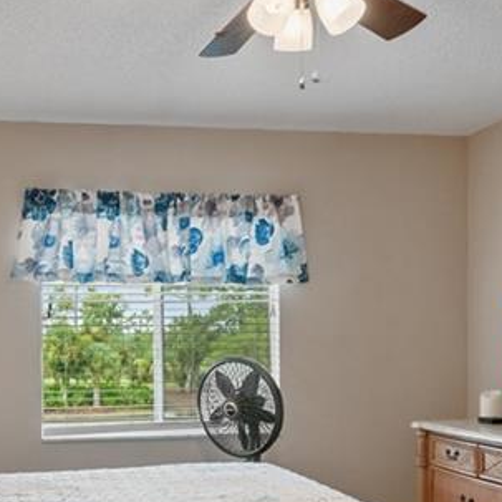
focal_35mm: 43
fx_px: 706
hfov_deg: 38.1
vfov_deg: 38.7
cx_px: 121
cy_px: 340
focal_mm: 10
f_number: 8
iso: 200
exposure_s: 1/3
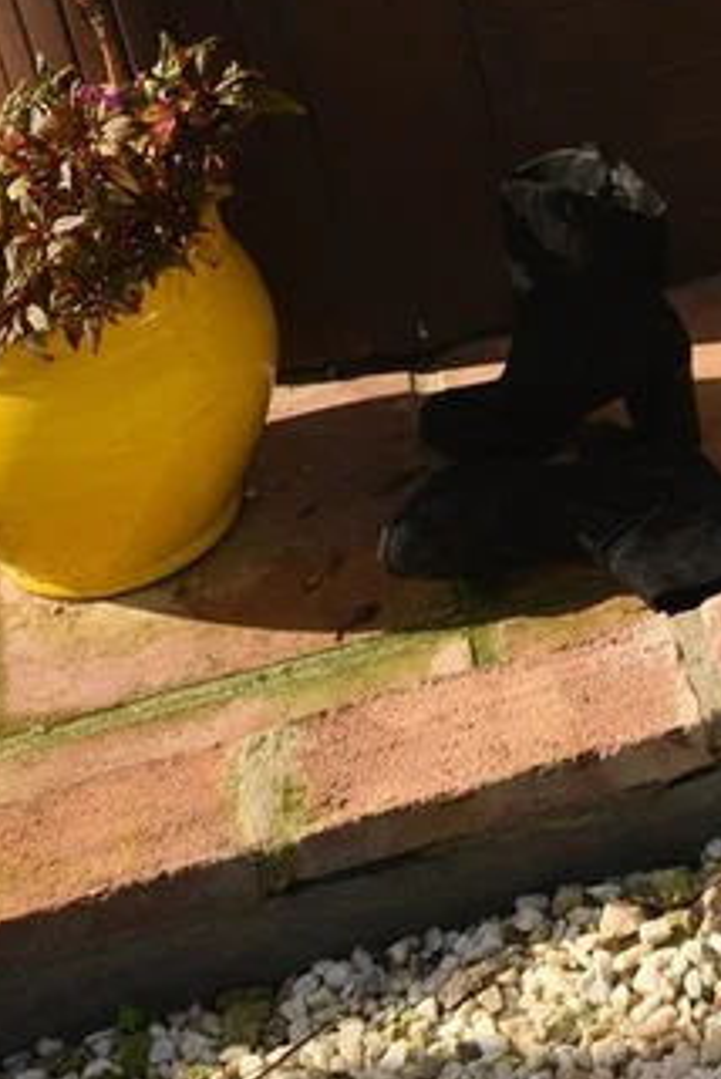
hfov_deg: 11.4
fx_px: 3537
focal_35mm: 118
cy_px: -204
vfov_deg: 16.6
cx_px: 876
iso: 100
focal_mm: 42
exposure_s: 1/100
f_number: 13
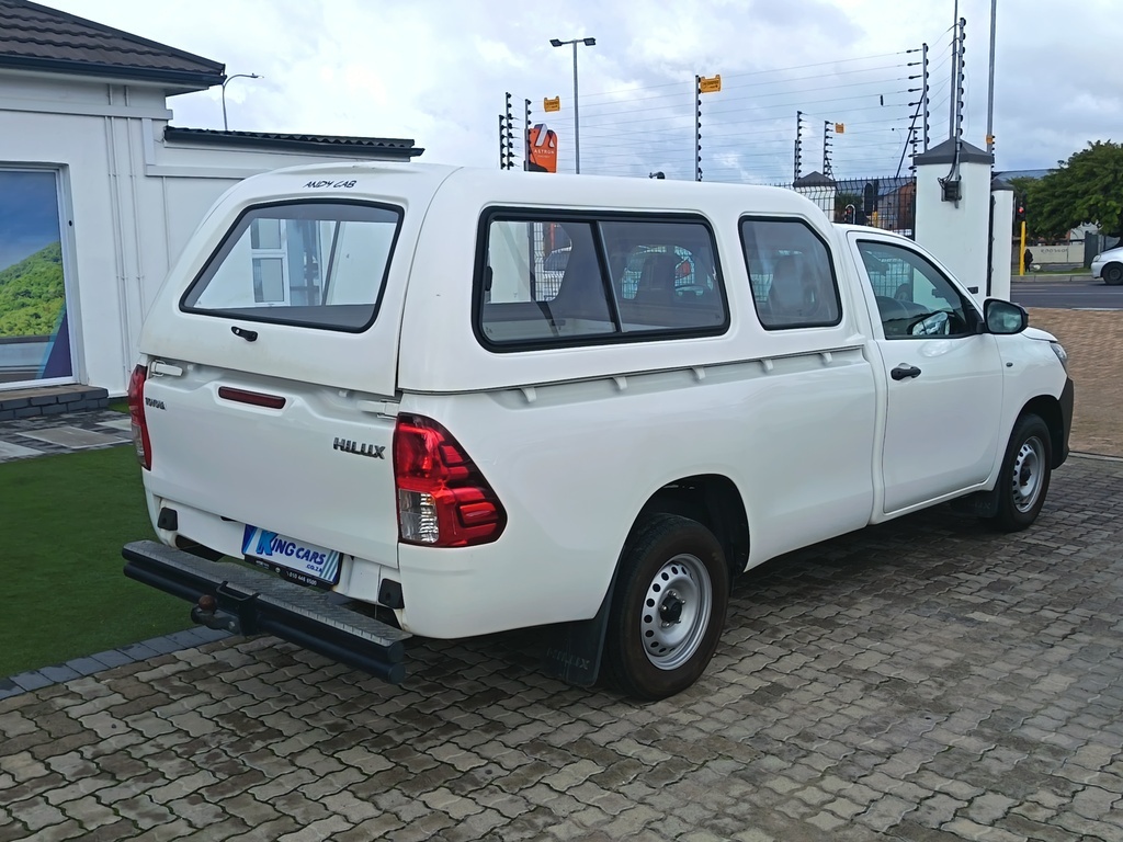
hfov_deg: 50.1
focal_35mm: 37
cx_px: 562
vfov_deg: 38.7
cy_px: 421
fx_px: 1200
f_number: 1.75
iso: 100
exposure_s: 1/609
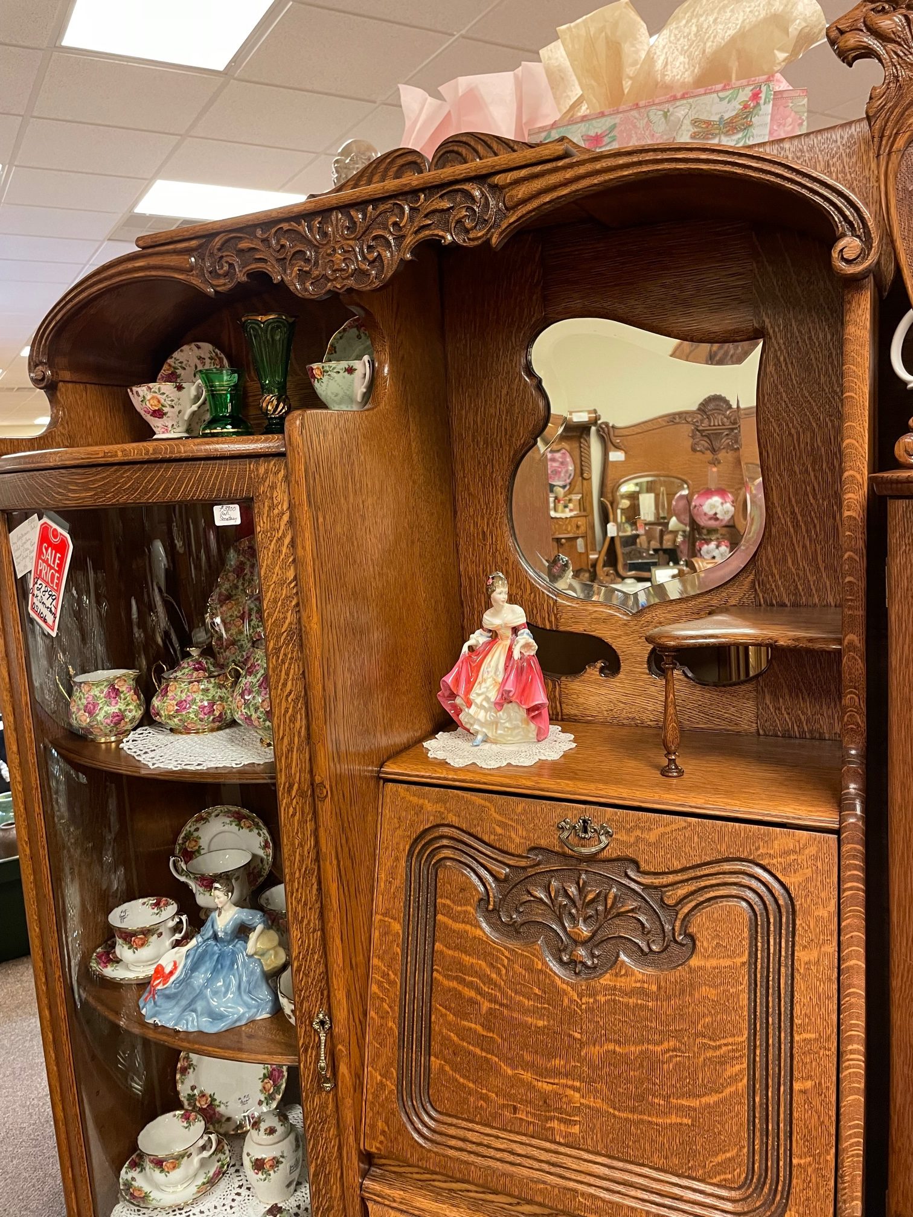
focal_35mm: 26
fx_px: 914
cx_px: 456
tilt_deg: -6.4
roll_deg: +4.5
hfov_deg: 53.1
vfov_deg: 67.3
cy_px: 608
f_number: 1.6
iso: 250
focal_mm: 4.2
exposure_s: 1/60
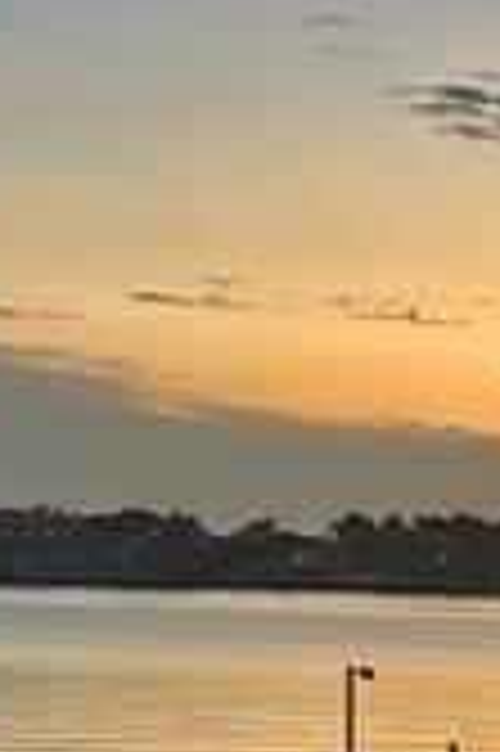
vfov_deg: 13.3
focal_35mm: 153
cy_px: 716
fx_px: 3194
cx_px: 1527
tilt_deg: -2.5
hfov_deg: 7.7
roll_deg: -1.4
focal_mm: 6.86
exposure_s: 1/82
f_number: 1.78
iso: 250
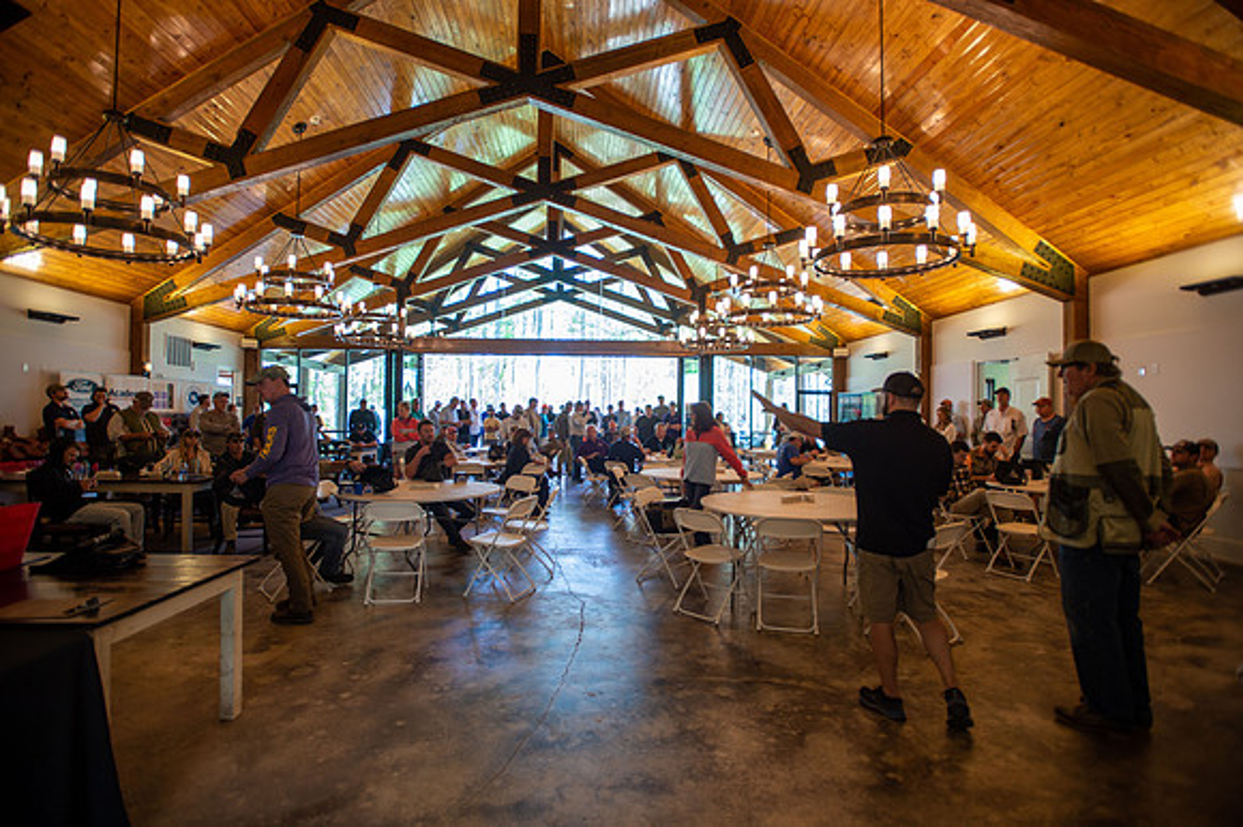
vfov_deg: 70.4
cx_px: 622
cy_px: 414
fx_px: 587
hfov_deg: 93.3
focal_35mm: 17
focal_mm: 17
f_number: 3.2
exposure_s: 1/100
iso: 400
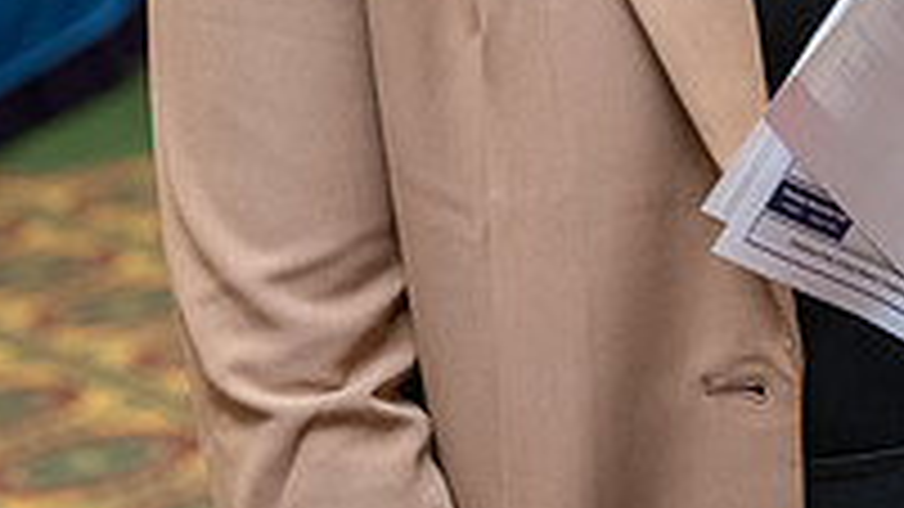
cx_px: 535
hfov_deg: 13.7
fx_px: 3763
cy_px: -312
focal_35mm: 157
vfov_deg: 7.6
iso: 1250
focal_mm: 52
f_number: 3.2
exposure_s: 1/200
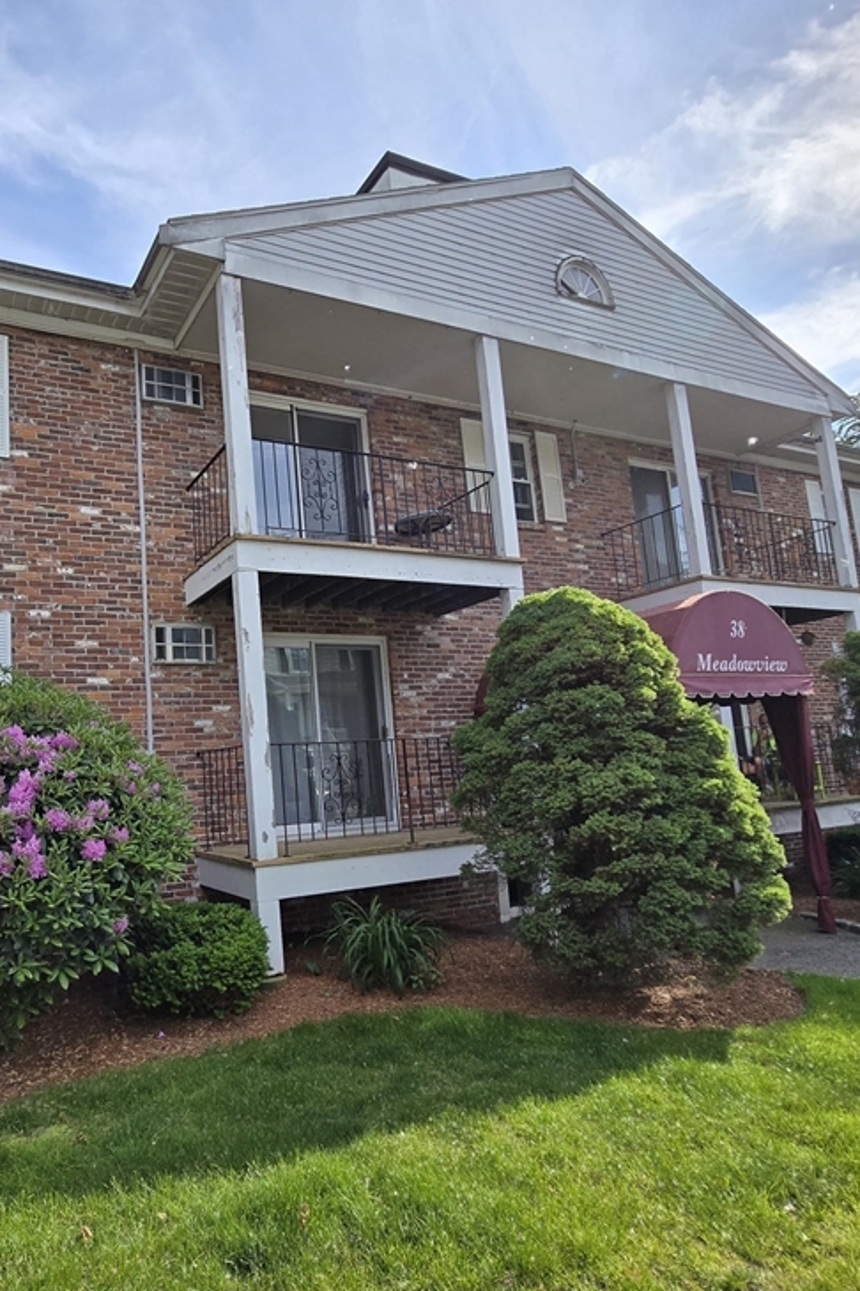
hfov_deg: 61.3
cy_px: 671
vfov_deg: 86.9
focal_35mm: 19
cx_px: 227
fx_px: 681
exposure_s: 1/1809
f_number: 2.2
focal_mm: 2.2
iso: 50
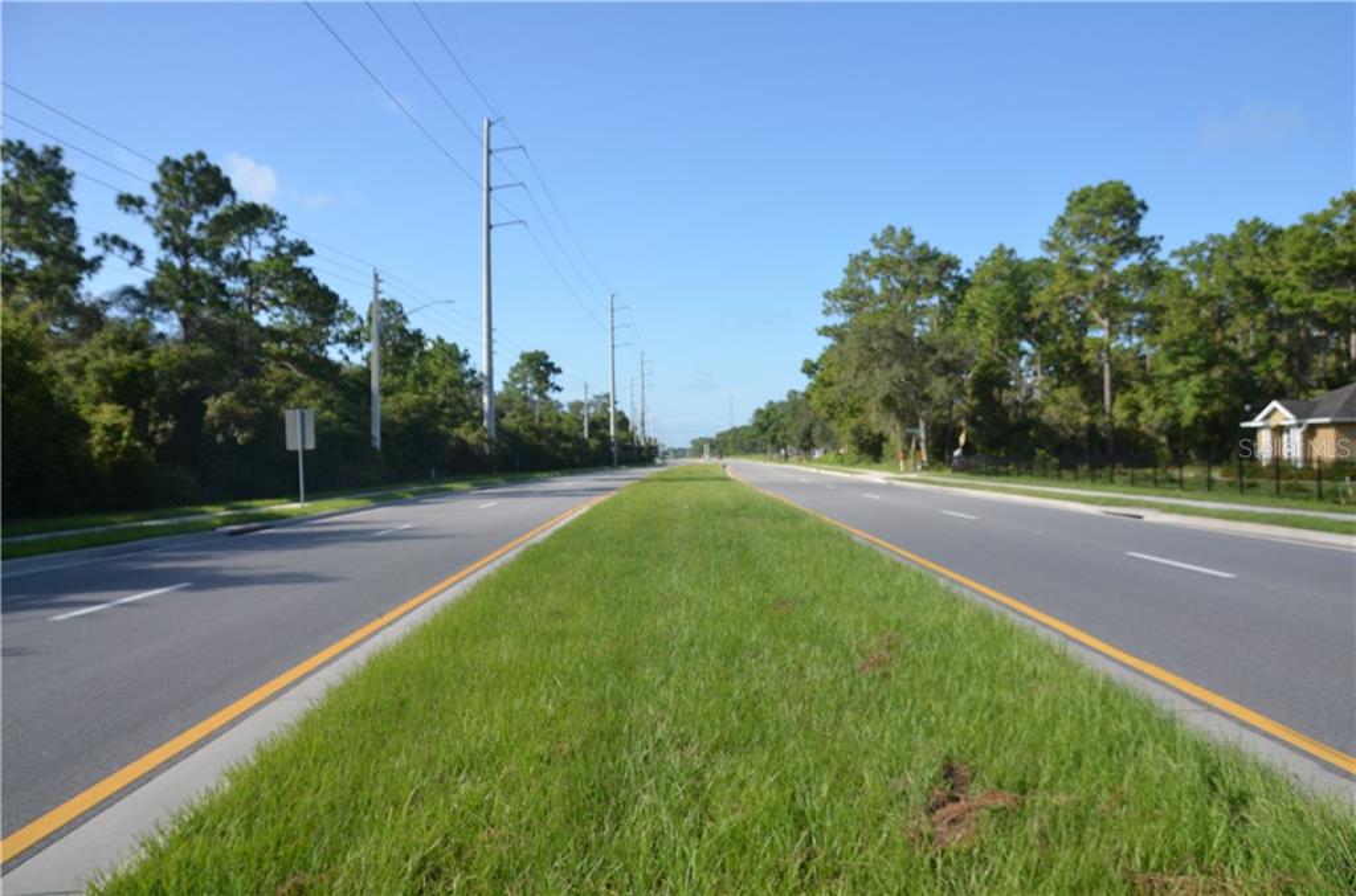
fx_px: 1014
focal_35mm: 27
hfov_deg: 67.5
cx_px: 678
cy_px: 448
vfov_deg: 47.7
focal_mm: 18
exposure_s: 1/250
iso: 140
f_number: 8
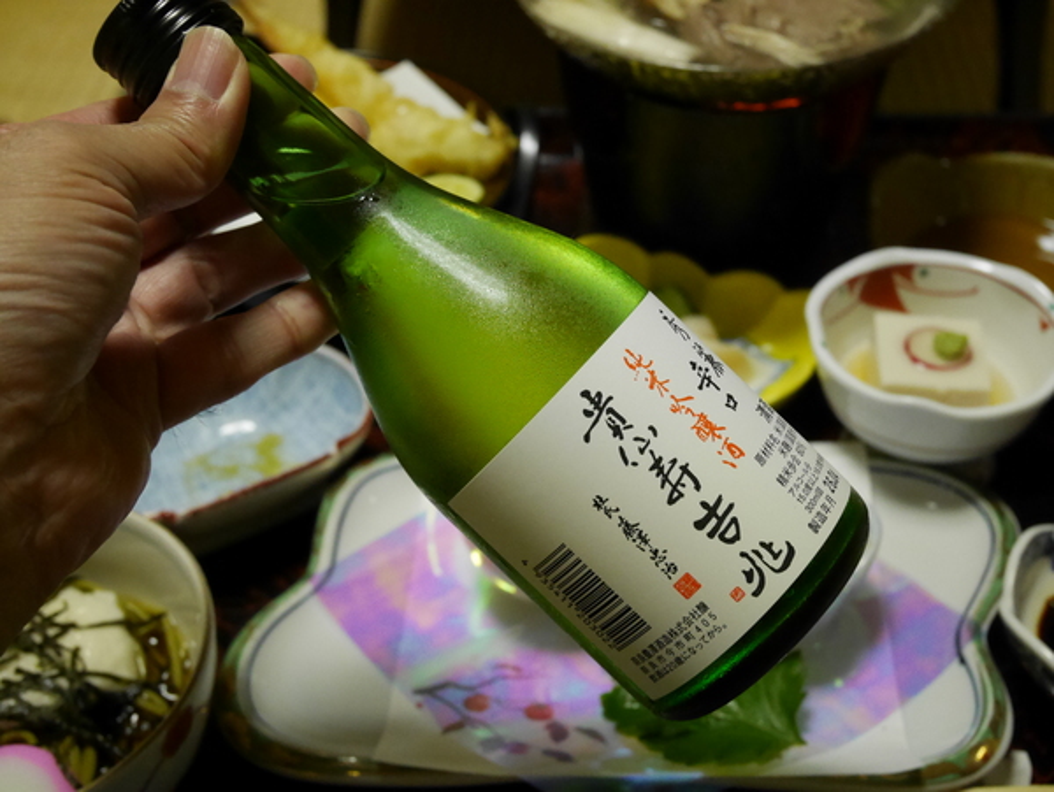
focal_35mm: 50
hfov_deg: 38.2
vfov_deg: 29.1
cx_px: 527
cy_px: 396
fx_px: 1524
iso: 3200
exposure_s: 1/50
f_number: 5.1
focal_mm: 25
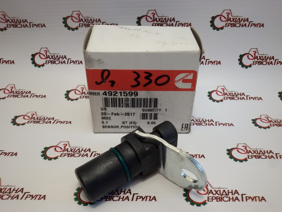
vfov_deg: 45.4
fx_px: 253
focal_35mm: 31
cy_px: 106
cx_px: 141
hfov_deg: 58.4
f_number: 2.4
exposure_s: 1/100
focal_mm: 2.93
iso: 64
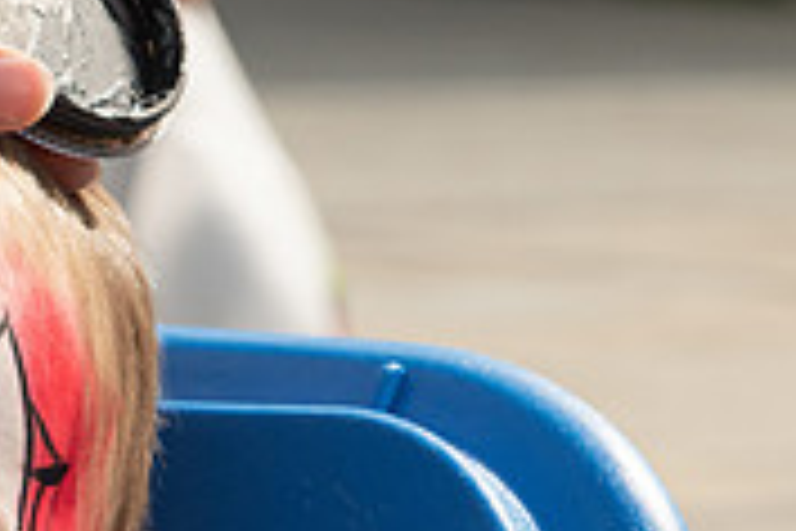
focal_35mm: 229
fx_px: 5063
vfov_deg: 6.0
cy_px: 547
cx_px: -256
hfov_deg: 8.8
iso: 450
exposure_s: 1/800
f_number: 7.1
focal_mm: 70
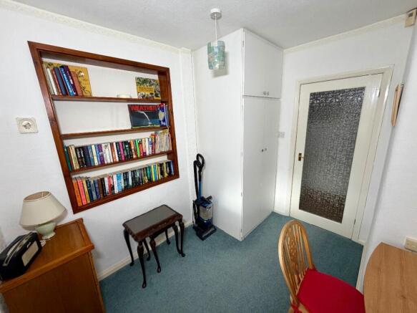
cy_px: 156
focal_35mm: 14
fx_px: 169
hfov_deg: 102.1
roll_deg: +2.6
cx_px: 208
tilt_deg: -13.3
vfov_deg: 85.7
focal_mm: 2.22
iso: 125
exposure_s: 1/121
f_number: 2.2
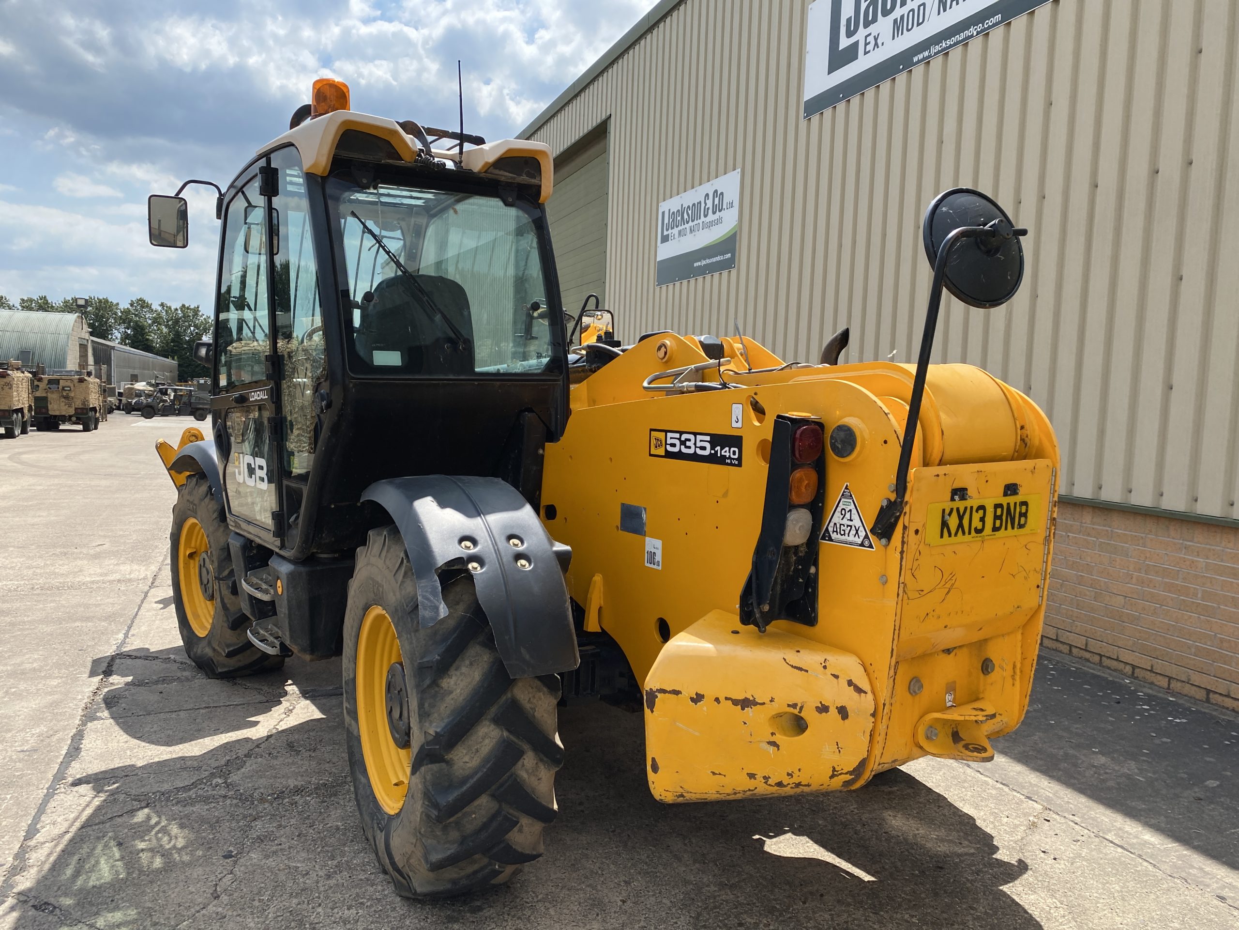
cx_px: 620
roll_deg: -1.2
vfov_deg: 53.1
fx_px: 931
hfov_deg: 67.3
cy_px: 465
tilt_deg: -2.6
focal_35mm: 26
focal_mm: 4.25
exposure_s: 1/1996
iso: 32
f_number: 1.8
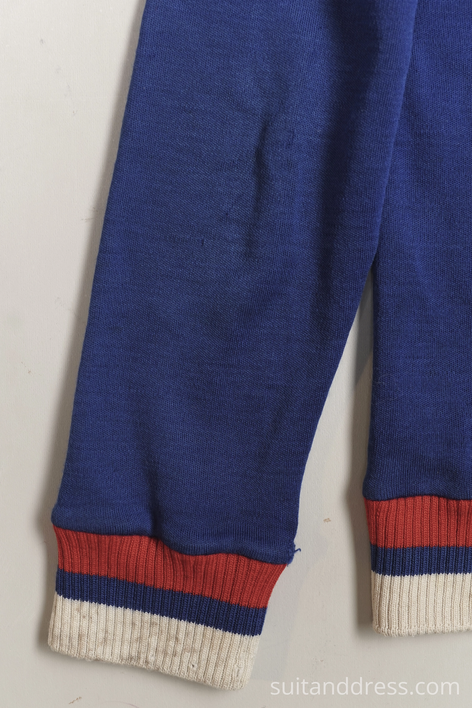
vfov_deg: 40.3
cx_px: 239
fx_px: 963
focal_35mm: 49
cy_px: 359
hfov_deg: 27.5
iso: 400
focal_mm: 32
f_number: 5.6
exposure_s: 1/40
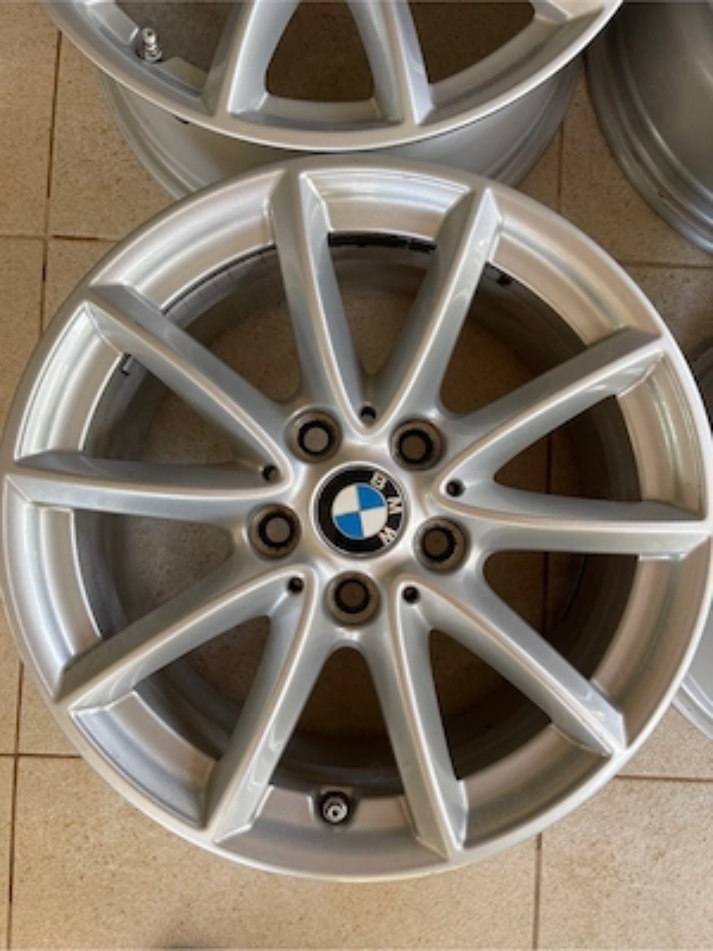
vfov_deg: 69.4
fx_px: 687
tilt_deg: -87.8
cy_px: 476
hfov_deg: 54.9
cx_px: 356
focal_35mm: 25
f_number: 1.6
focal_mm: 5.1
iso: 100
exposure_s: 1/121
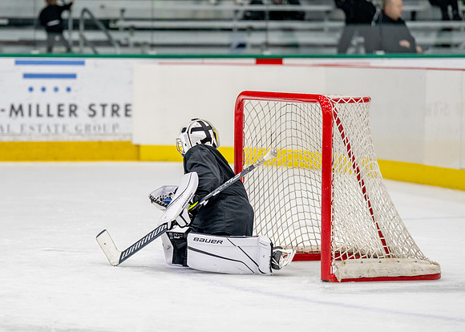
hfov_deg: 9.9
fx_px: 2679
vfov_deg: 7.1
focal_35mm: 203
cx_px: 147
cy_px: 156
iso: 1000
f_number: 2.8
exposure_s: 1/1250
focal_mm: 141
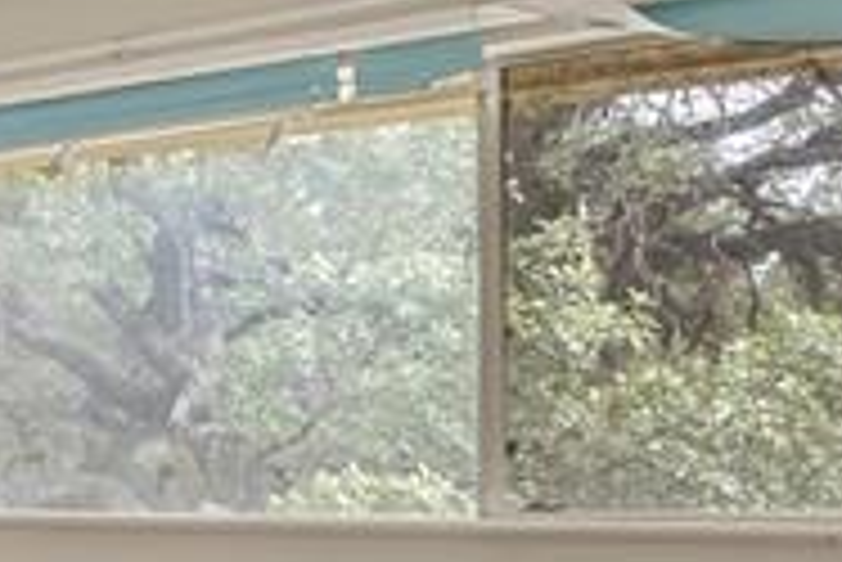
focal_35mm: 71
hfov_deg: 21.1
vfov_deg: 19.0
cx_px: -599
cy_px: 450
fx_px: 1662
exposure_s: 1.3
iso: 320
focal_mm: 13
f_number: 9
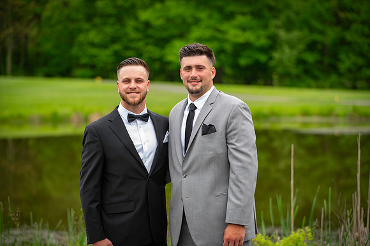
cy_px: 123
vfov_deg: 12.4
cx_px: 185
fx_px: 1130
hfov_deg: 18.6
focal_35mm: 110
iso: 64
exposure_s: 1/250
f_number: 2.8
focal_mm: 110
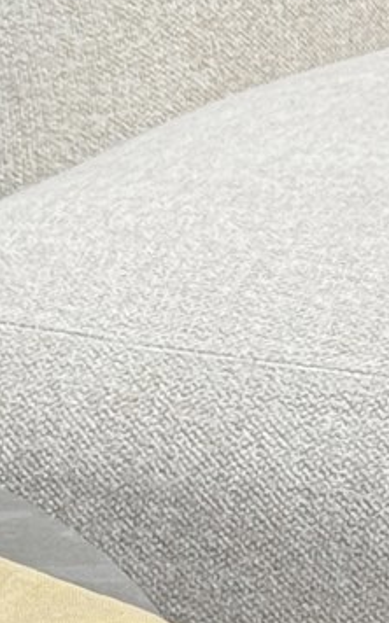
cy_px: 98
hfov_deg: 4.4
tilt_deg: -12.5
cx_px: -818
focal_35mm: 286
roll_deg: +2.4
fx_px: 4859
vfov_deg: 7.3
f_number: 1.78
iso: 64
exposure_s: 1/100
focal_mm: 6.76
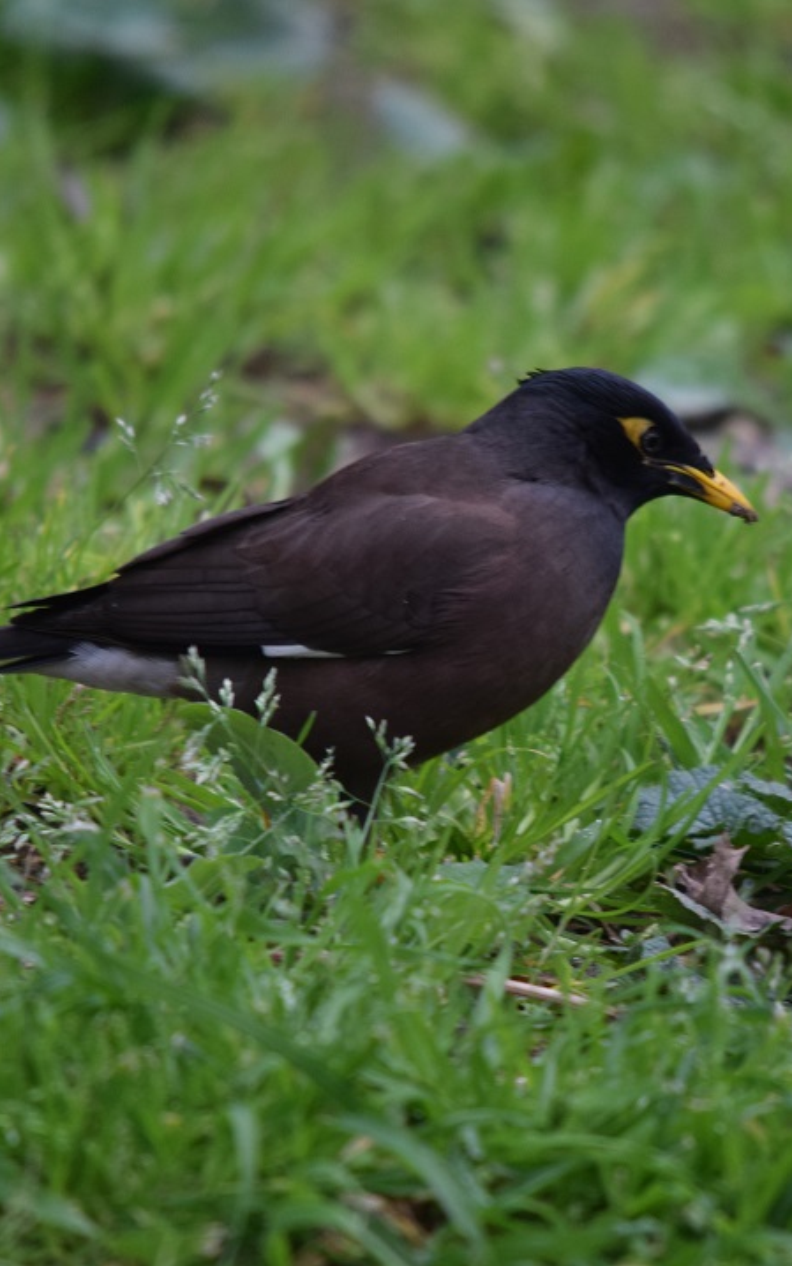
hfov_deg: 1.1
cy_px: 633
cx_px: 554
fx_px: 39700
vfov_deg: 1.8
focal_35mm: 1150
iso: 500
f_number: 6.3
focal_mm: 500
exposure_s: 1/90
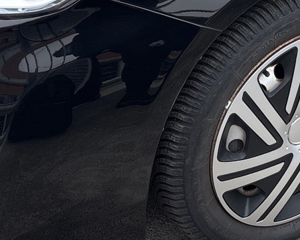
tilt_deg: -18.4
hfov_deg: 17.3
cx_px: 311
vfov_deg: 13.2
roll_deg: -3.1
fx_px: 959
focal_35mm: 108
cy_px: -157
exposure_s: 1/1721
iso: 50
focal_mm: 5.96
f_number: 1.6
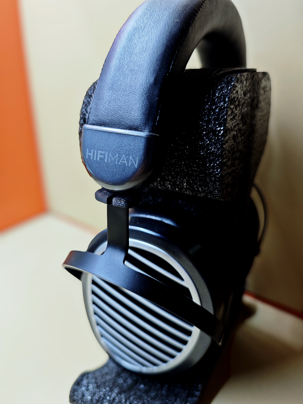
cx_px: 152
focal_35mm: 23
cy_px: 202
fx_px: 268
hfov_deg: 58.9
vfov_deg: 73.9
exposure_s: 1/50
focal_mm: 6.55
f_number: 1.6
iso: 320
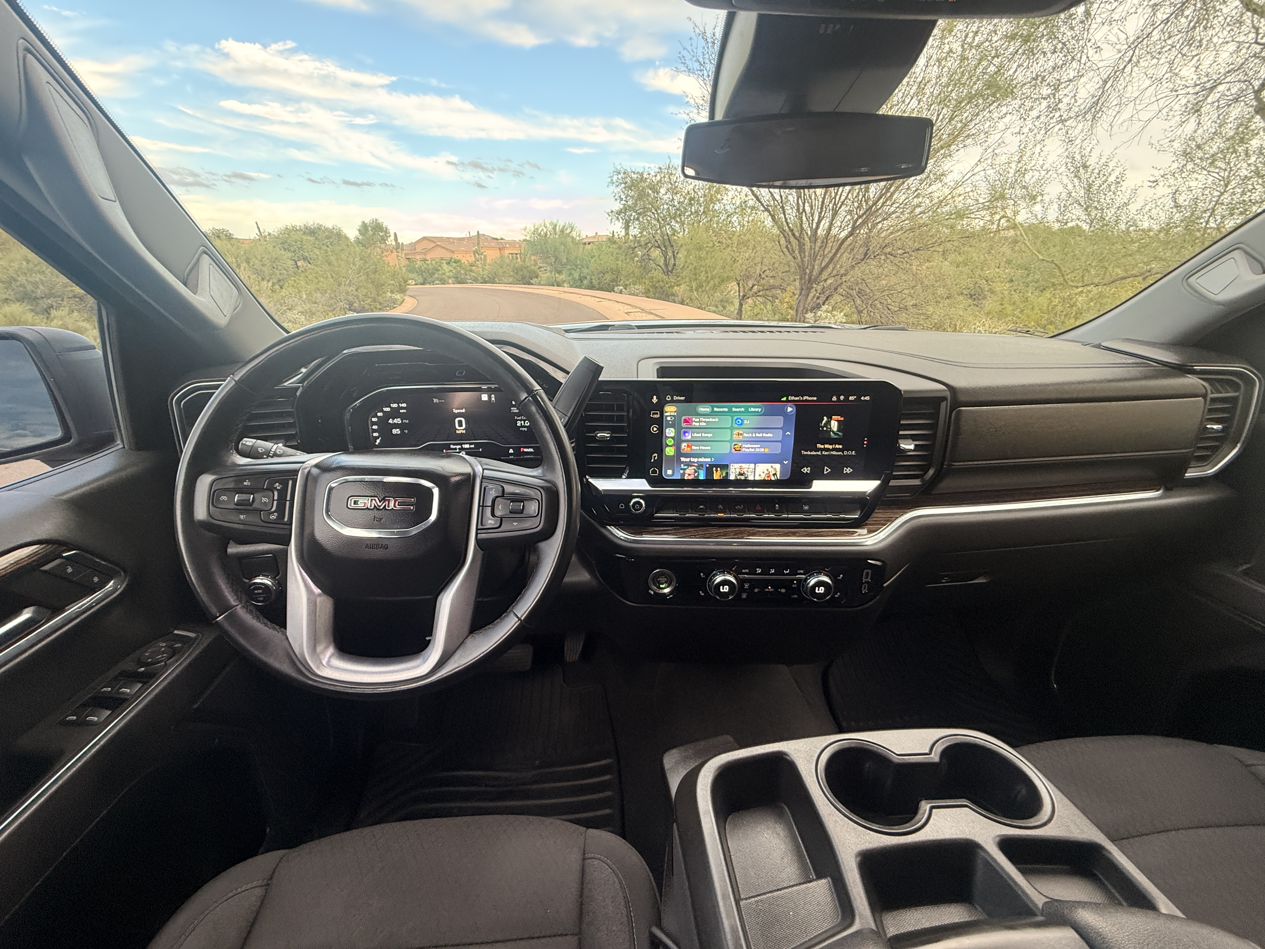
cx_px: 632
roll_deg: +0.6
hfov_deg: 102.1
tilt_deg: -21.2
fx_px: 512
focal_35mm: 14
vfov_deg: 85.7
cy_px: 474
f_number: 2.2
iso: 200
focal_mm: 2.22
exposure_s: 1/99
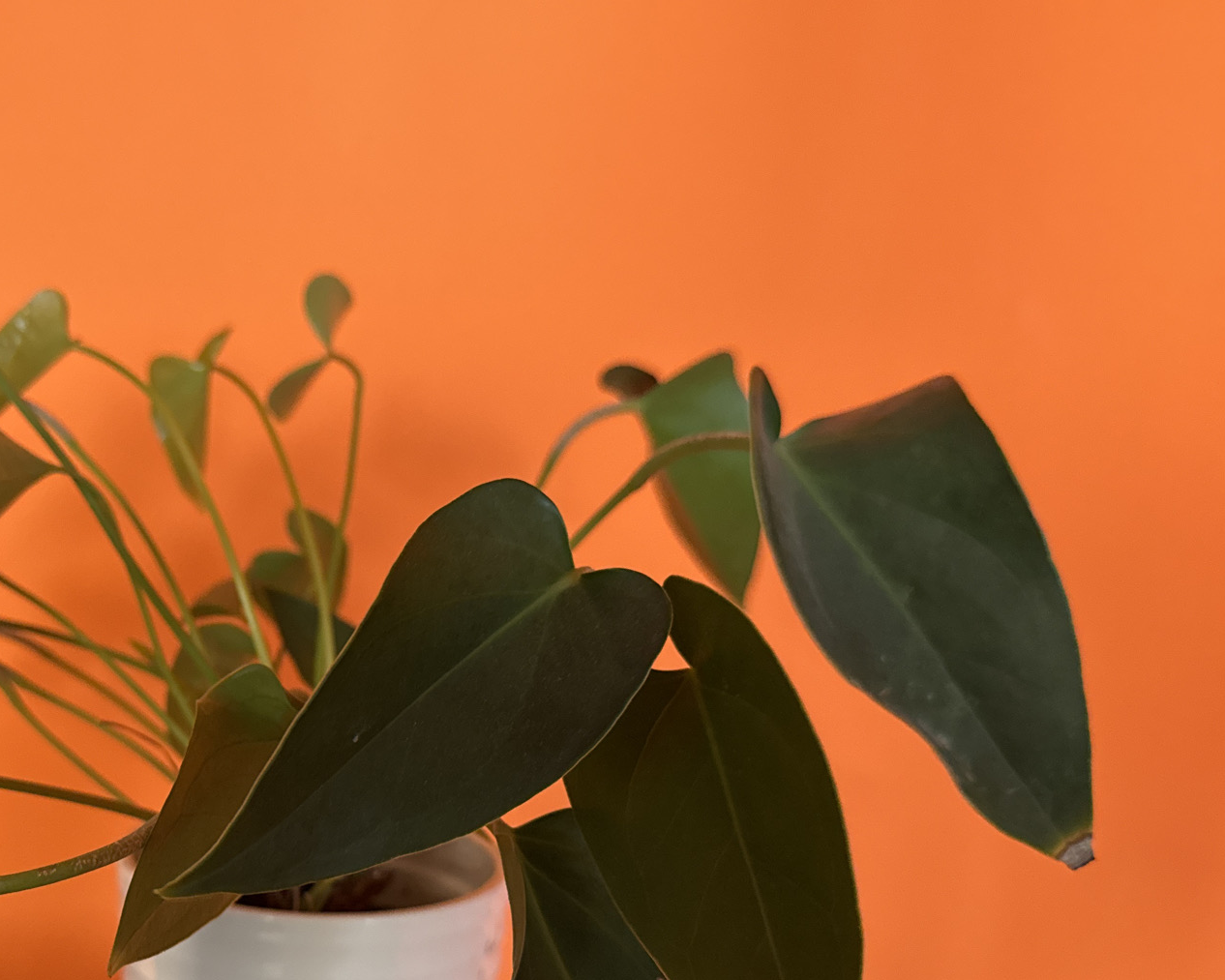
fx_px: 1342
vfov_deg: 39.7
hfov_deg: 47.0
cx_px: 283
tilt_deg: -9.5
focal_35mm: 37
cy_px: 648
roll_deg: -1.1
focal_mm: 6.76
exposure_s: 1/60
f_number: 1.78
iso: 640
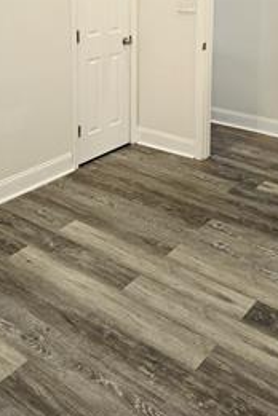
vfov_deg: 41.0
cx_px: 149
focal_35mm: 44
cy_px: 40
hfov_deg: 30.5
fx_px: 510
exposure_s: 1/60.2
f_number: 1.7
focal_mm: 6.3
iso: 100
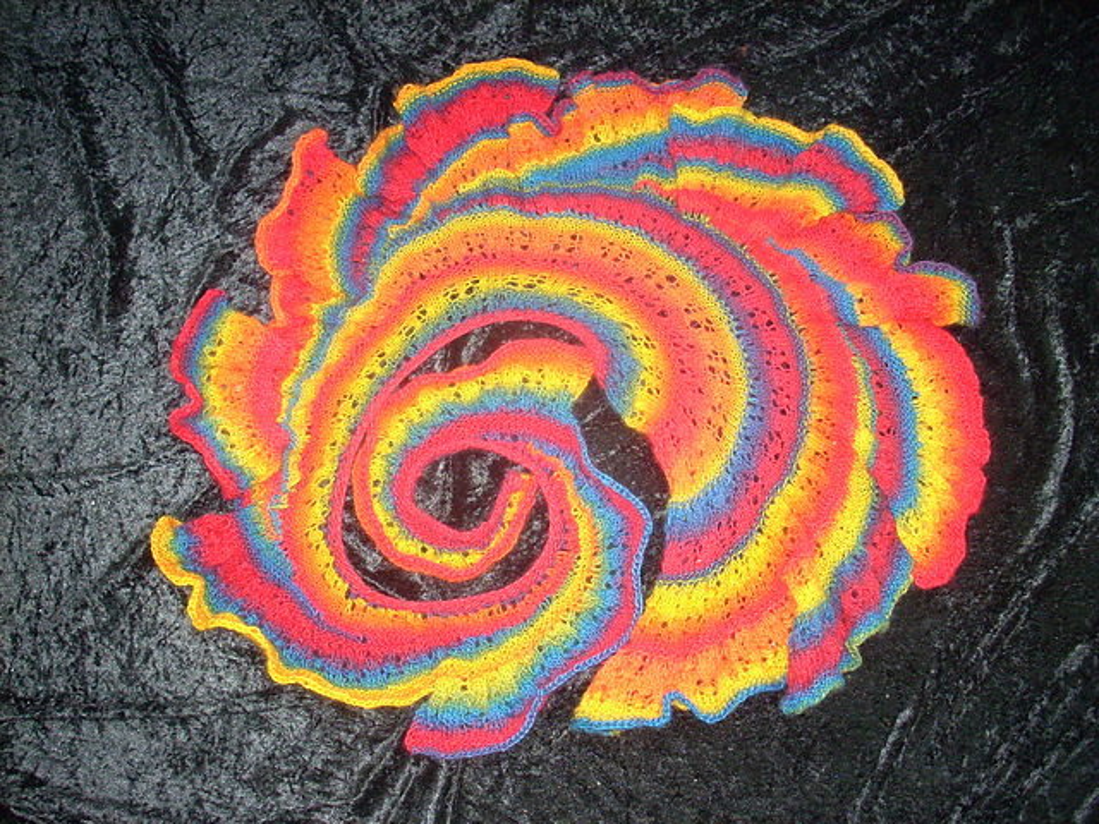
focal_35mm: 37
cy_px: 412
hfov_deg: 50.1
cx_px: 550
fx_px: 1175
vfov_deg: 38.7
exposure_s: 1/60
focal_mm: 6.2
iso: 200
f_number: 2.8
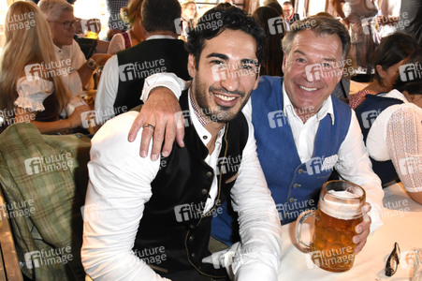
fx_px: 387
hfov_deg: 57.3
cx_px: 211
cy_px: 140
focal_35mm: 33
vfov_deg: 39.9
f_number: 6.3
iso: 3200
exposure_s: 1/60
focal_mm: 22
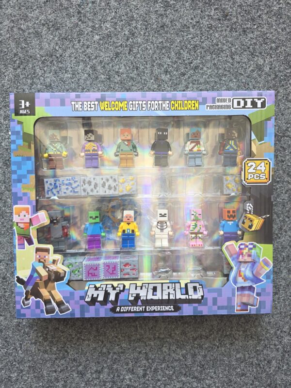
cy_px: 194
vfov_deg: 73.9
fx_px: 258
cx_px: 146
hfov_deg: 58.9
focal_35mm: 23
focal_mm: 6.3
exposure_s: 1/180
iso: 200
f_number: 1.7
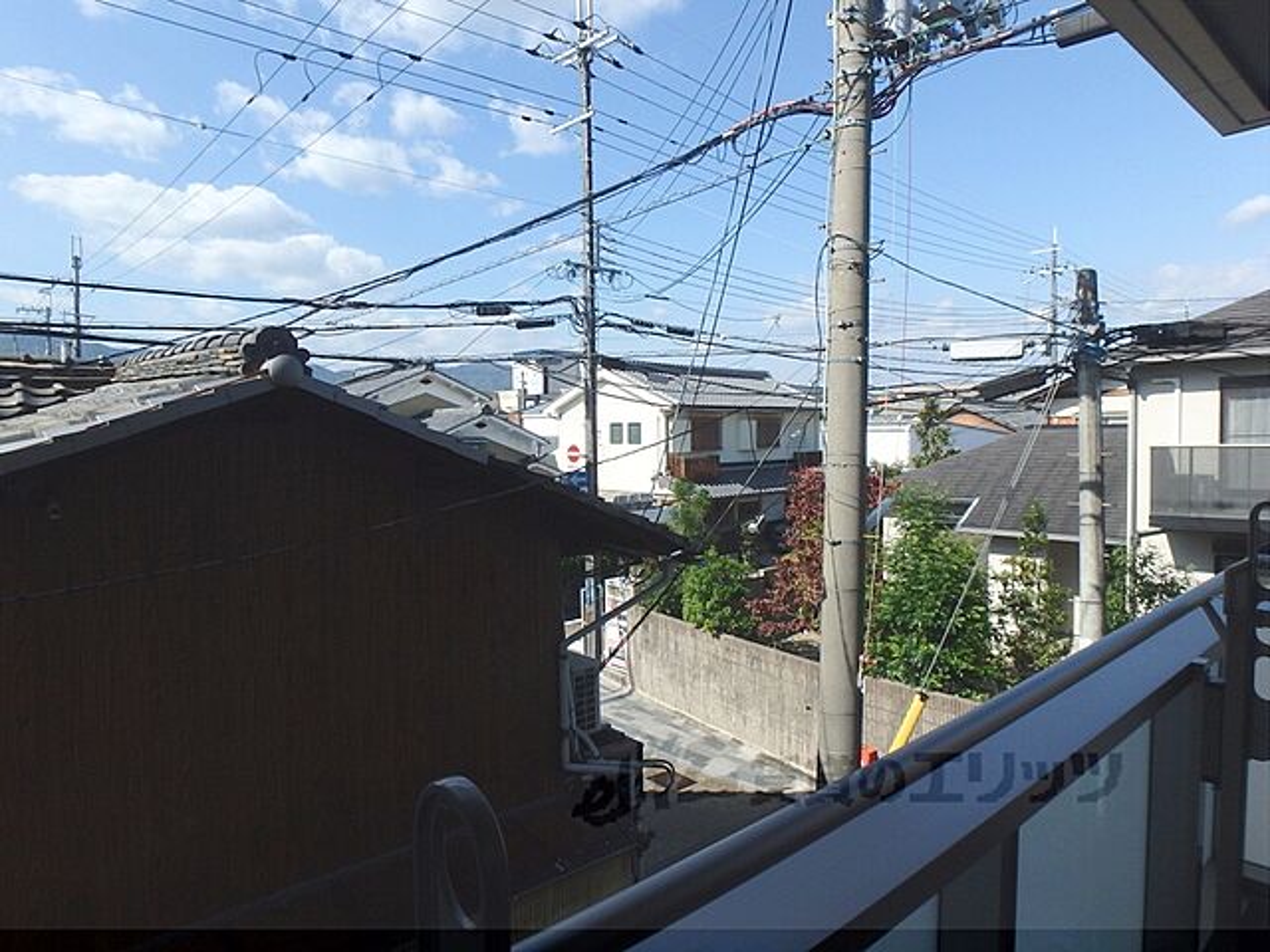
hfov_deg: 79.0
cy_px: 476
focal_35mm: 21
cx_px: 635
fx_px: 770
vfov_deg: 63.4
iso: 125
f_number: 6
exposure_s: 1/500
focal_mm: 3.7
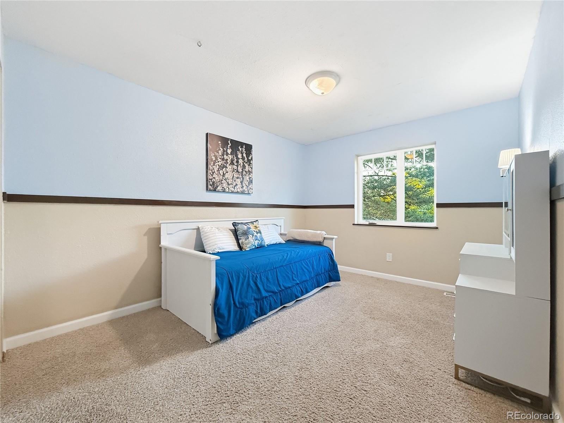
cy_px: 212
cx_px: 282
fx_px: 228
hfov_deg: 102.1
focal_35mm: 14
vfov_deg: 85.7
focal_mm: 2.2
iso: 400
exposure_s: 1/60
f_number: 2.2
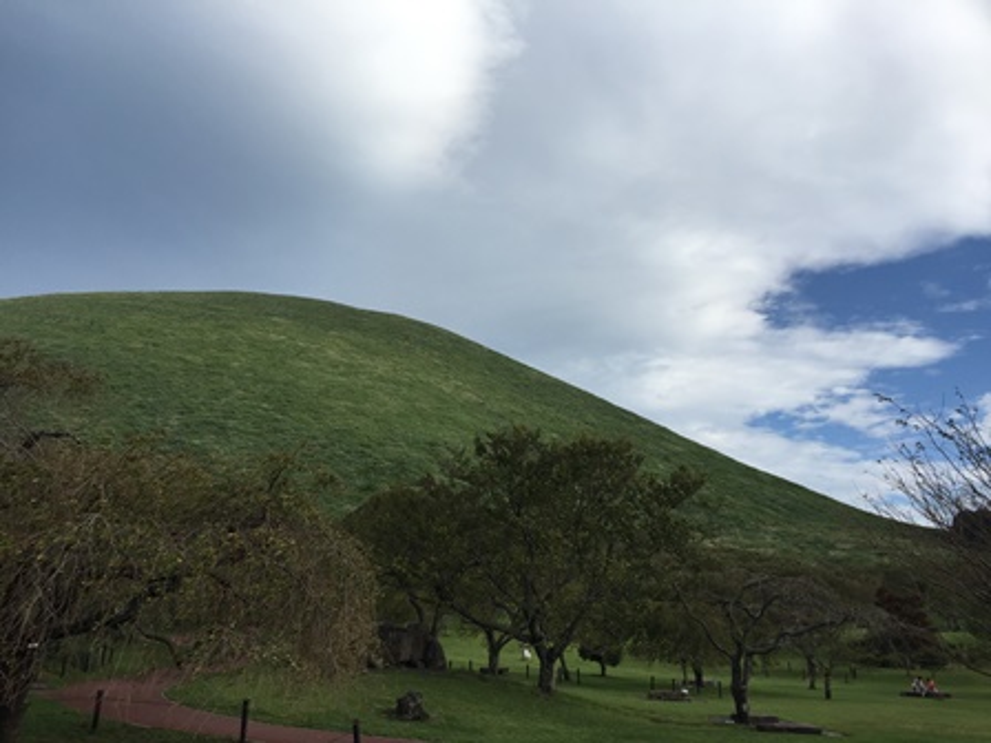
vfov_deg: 48.2
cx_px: 496
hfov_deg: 61.7
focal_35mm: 29
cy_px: 372
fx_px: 830
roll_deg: -1.8
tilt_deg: +17.9
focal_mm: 4.15
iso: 32
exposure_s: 1/2198
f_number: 2.2
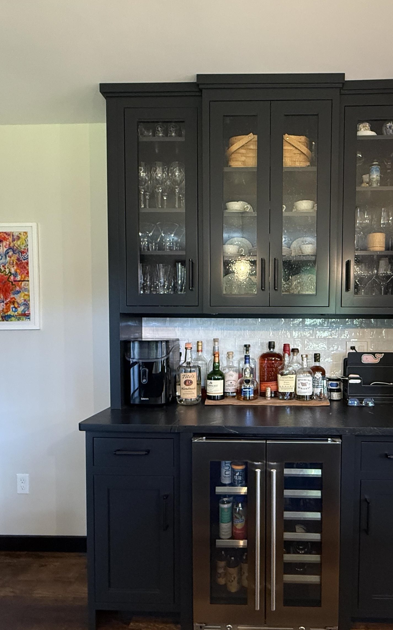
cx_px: 273
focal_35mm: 20
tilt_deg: +1.8
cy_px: 313
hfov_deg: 57.8
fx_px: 343
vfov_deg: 85.1
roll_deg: +0.8
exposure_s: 1/60
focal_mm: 2.22
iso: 400
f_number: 2.2
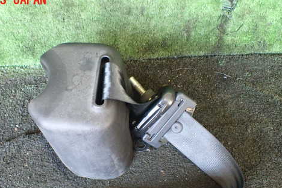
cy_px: 128
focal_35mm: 40
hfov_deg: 48.3
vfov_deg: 33.1
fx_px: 313
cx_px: 118
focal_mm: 5.4
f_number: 2.3
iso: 800
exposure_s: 1/50
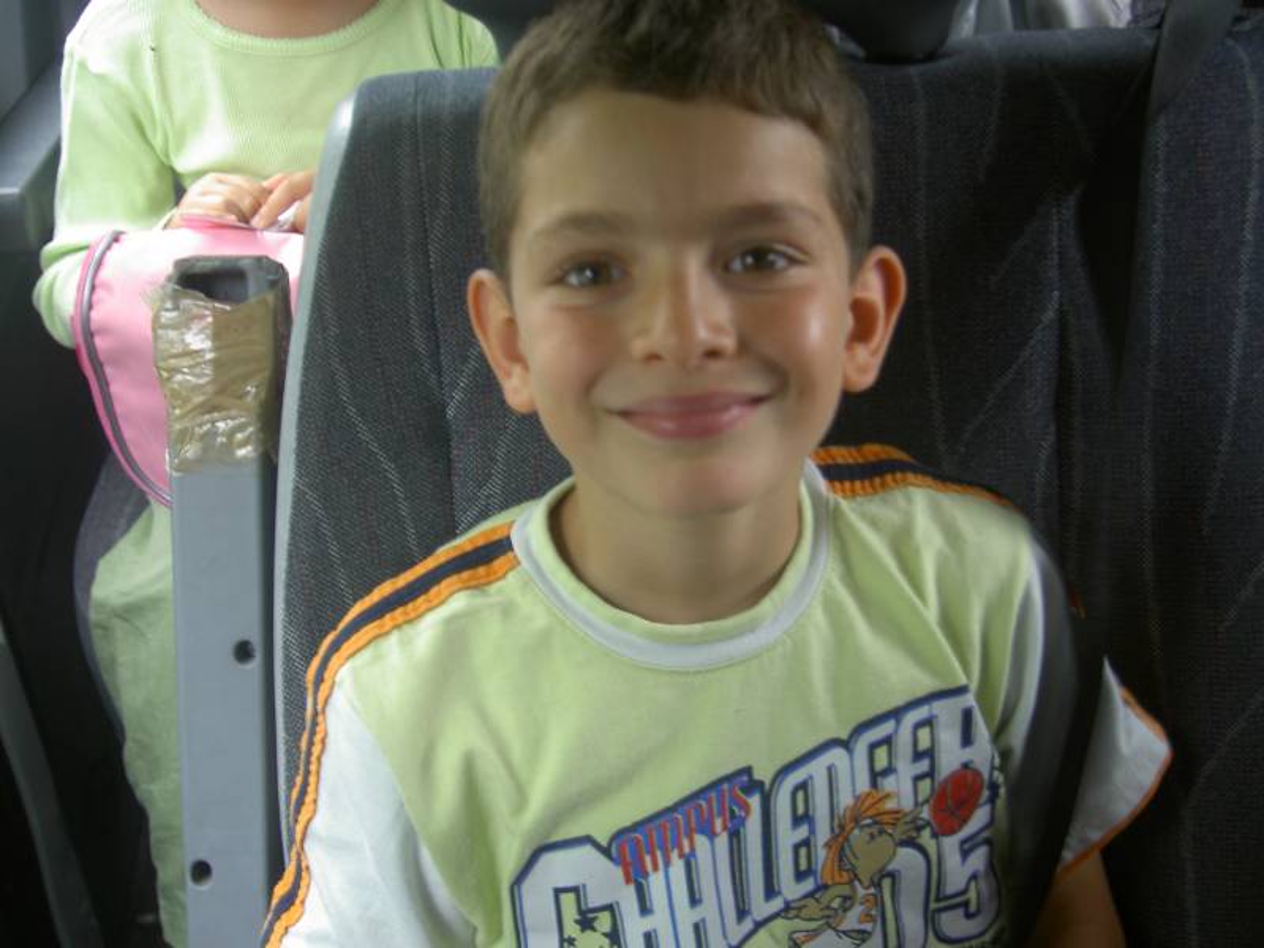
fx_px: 2008
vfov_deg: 26.6
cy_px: 474
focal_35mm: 55
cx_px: 632
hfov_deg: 34.9
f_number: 3.3
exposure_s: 1/13
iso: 100
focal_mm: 11.3
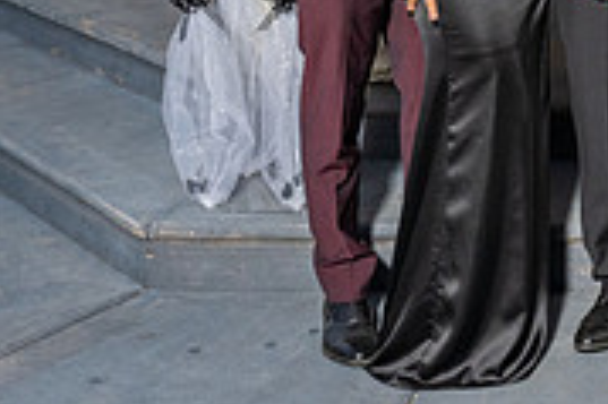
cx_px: 810
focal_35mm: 107
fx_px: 1805
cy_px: -143
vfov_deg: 12.3
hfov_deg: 17.8
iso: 640
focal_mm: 31
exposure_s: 1/200
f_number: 4.5
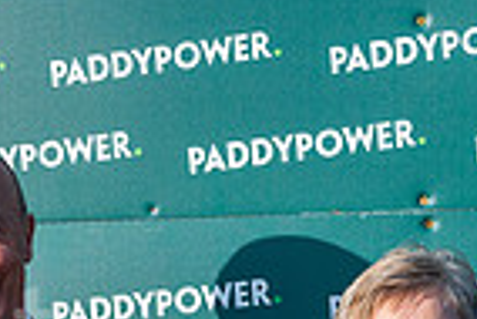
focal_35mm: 190
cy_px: 554
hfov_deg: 10.6
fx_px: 2520
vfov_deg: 7.1
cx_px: -141
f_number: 4
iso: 500
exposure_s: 1/3200
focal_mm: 44
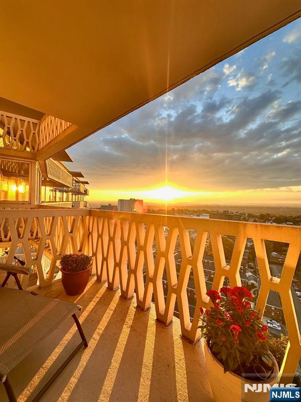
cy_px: 201
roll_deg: -1.2
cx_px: 150
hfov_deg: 85.7
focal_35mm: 14
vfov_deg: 102.1
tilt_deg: +0.1
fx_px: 162
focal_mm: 2.22
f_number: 2.2
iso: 50
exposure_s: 1/99
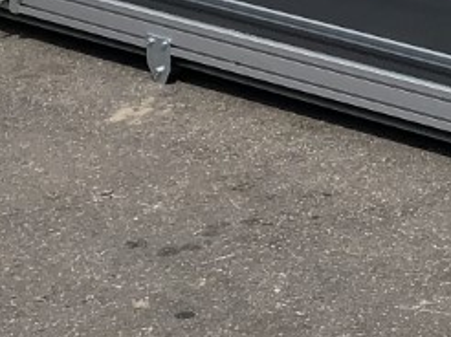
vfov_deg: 9.0
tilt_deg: -16.3
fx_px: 2135
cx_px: 513
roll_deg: +2.1
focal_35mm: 164
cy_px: -37
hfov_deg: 11.8
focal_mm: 4
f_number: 1.8
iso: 20
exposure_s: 1/3690
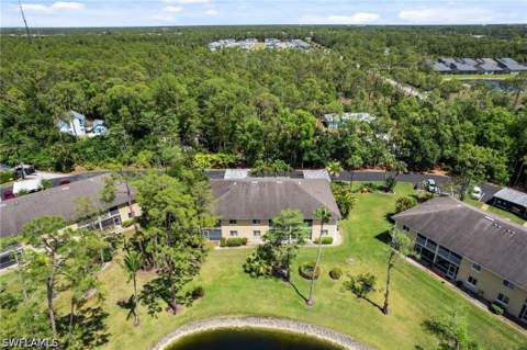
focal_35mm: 22
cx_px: 264
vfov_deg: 57.1
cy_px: 175
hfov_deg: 78.6
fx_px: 322
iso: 100
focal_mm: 8.38
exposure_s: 1/1600
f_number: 2.8
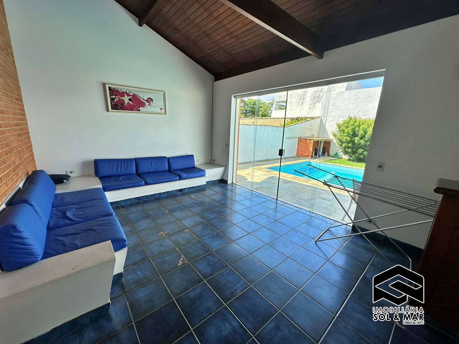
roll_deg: -2.6
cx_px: 230
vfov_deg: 85.7
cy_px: 172
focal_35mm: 14
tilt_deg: -13.3
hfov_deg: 102.1
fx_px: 186
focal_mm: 2.22
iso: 40
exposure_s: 1/520
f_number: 2.2
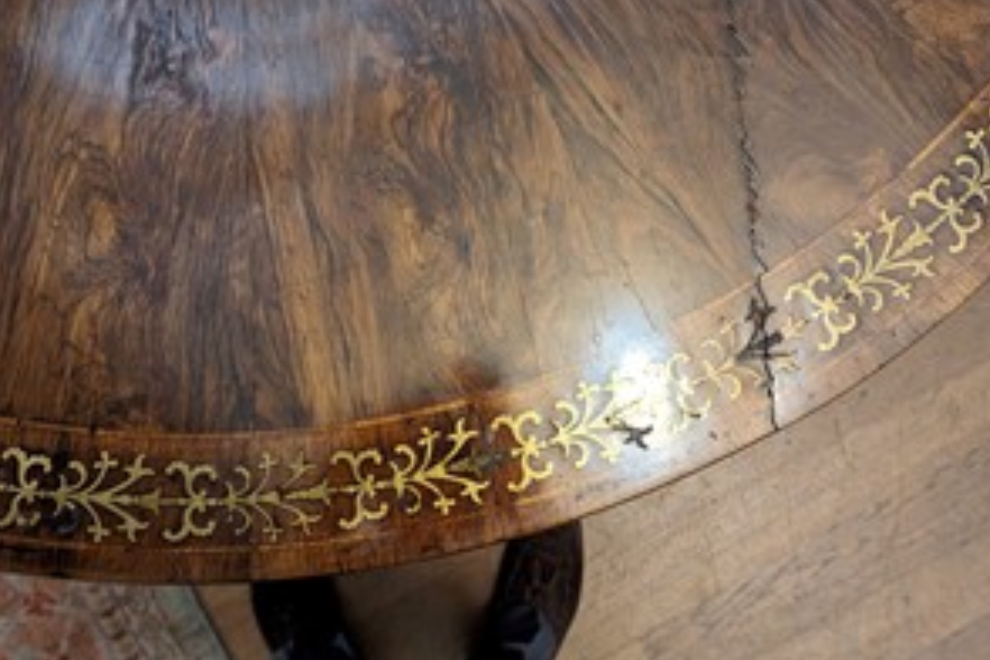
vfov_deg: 38.8
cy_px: 283
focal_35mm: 34
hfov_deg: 55.8
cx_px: 503
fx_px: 935
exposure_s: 1/26.7
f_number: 1.85
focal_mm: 6.81
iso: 1791
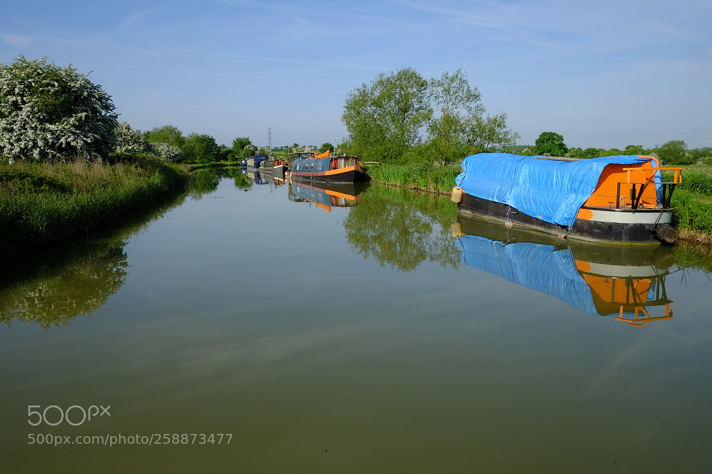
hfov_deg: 67.4
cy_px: 237
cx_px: 356
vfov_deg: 47.9
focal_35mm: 27
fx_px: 534
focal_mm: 18
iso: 200
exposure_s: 1/200
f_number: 11
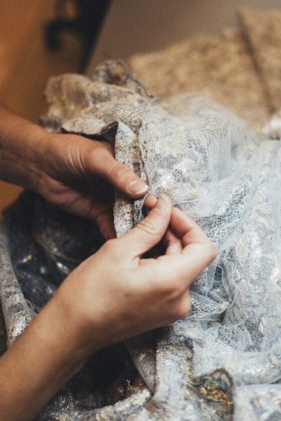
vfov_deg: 42.7
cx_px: 169
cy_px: 196
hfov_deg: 29.2
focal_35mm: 46
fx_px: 538
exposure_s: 1/400
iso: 500
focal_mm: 45
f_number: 2.8
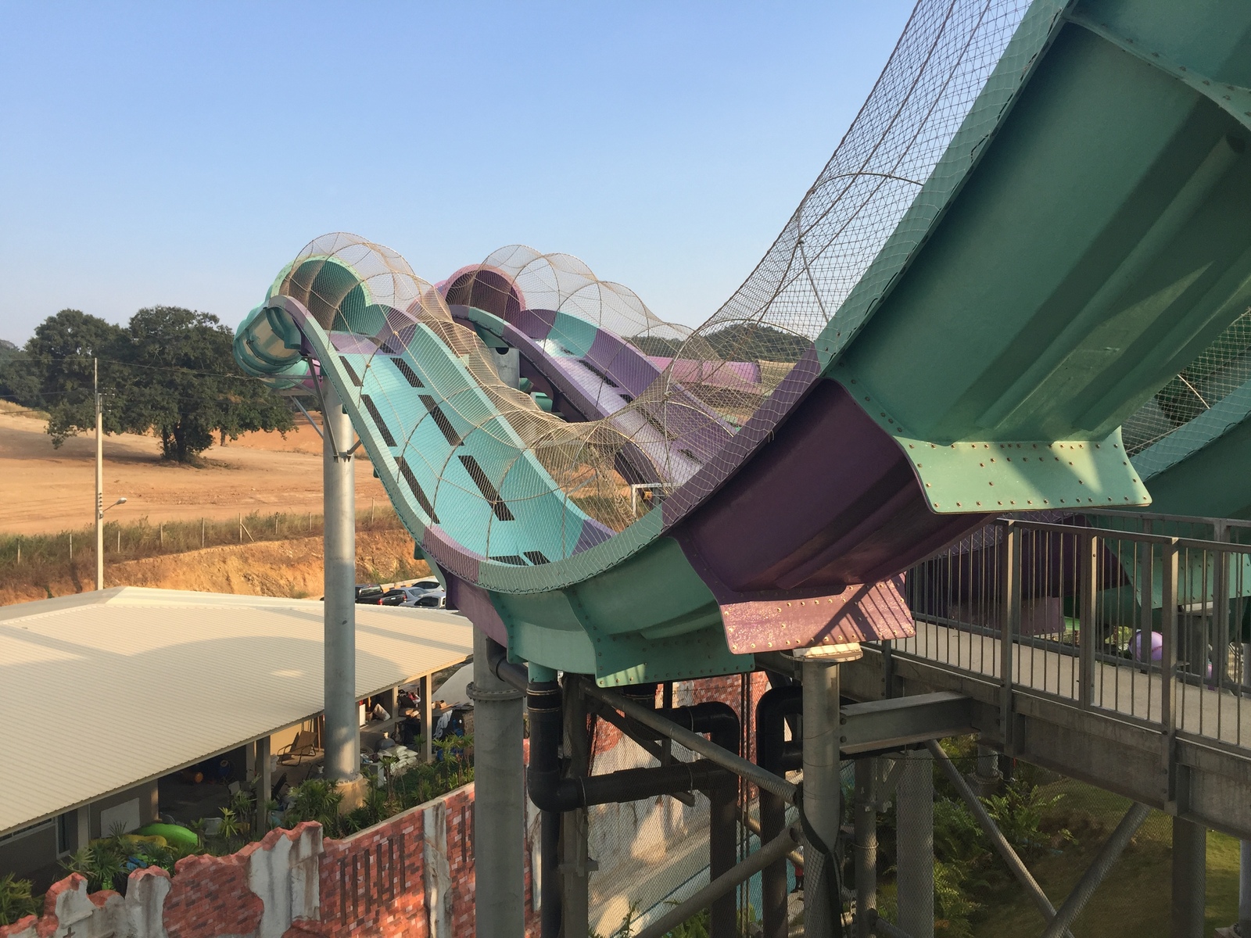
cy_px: 469
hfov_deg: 61.7
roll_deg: -1.2
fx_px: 1048
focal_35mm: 29
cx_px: 626
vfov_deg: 48.2
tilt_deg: -2.1
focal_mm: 4.15
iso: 32
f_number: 2.2
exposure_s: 1/989
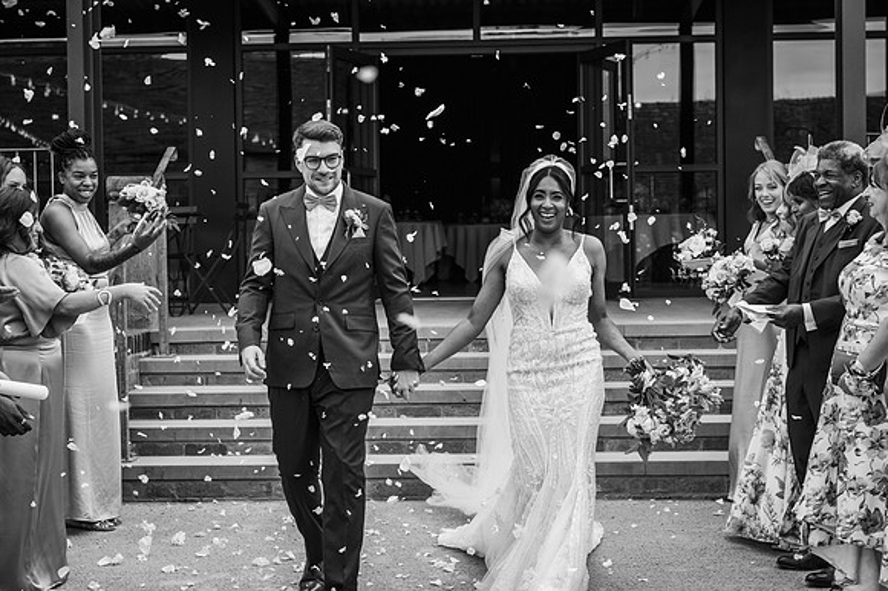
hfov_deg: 32.4
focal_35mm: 62
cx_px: 444
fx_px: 1528
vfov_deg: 21.9
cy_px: 296
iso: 360
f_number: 5
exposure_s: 1/1000
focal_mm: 62
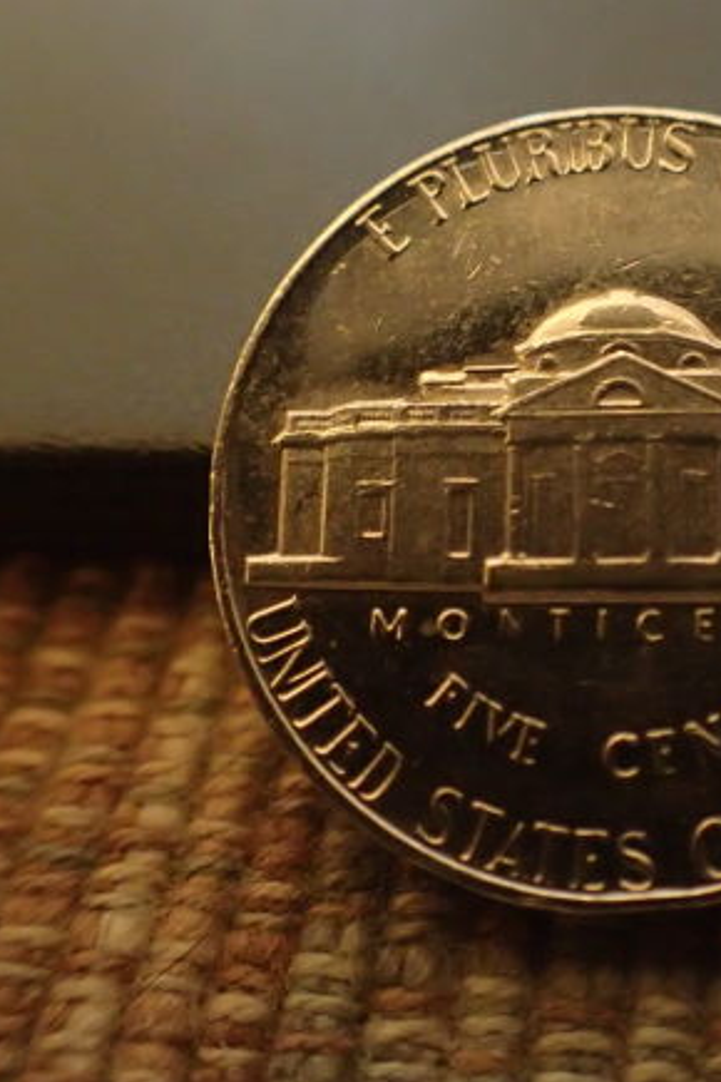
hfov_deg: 30.1
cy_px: 535
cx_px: 617
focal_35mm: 43
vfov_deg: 45.4
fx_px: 1292
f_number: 2.3
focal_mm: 5.5
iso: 1600
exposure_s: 1/13
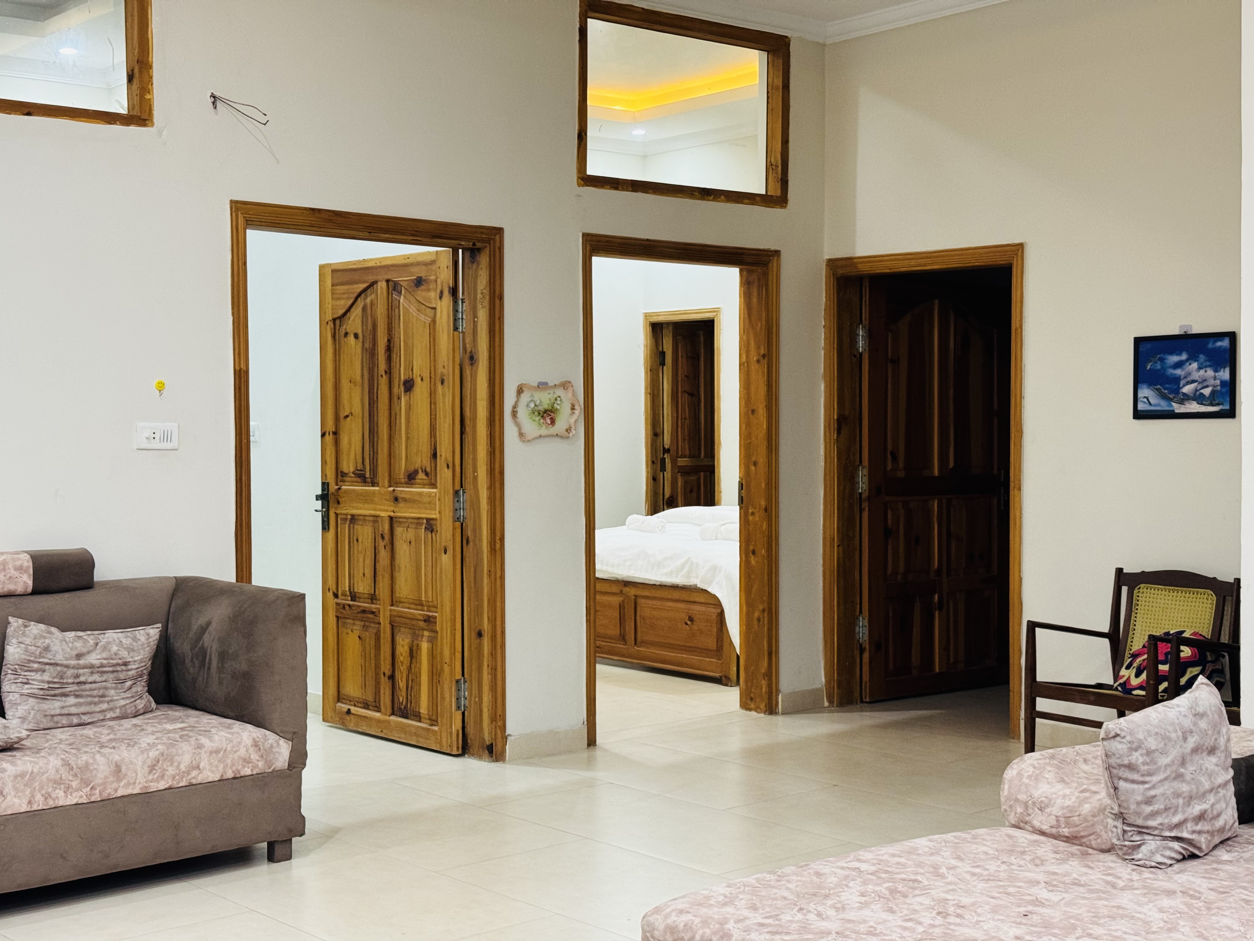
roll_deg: +0.8
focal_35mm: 48
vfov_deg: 30.3
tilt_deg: -2.7
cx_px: 627
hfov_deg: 39.7
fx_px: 1739
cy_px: 470
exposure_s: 1/33
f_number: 1.78
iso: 200
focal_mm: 6.76
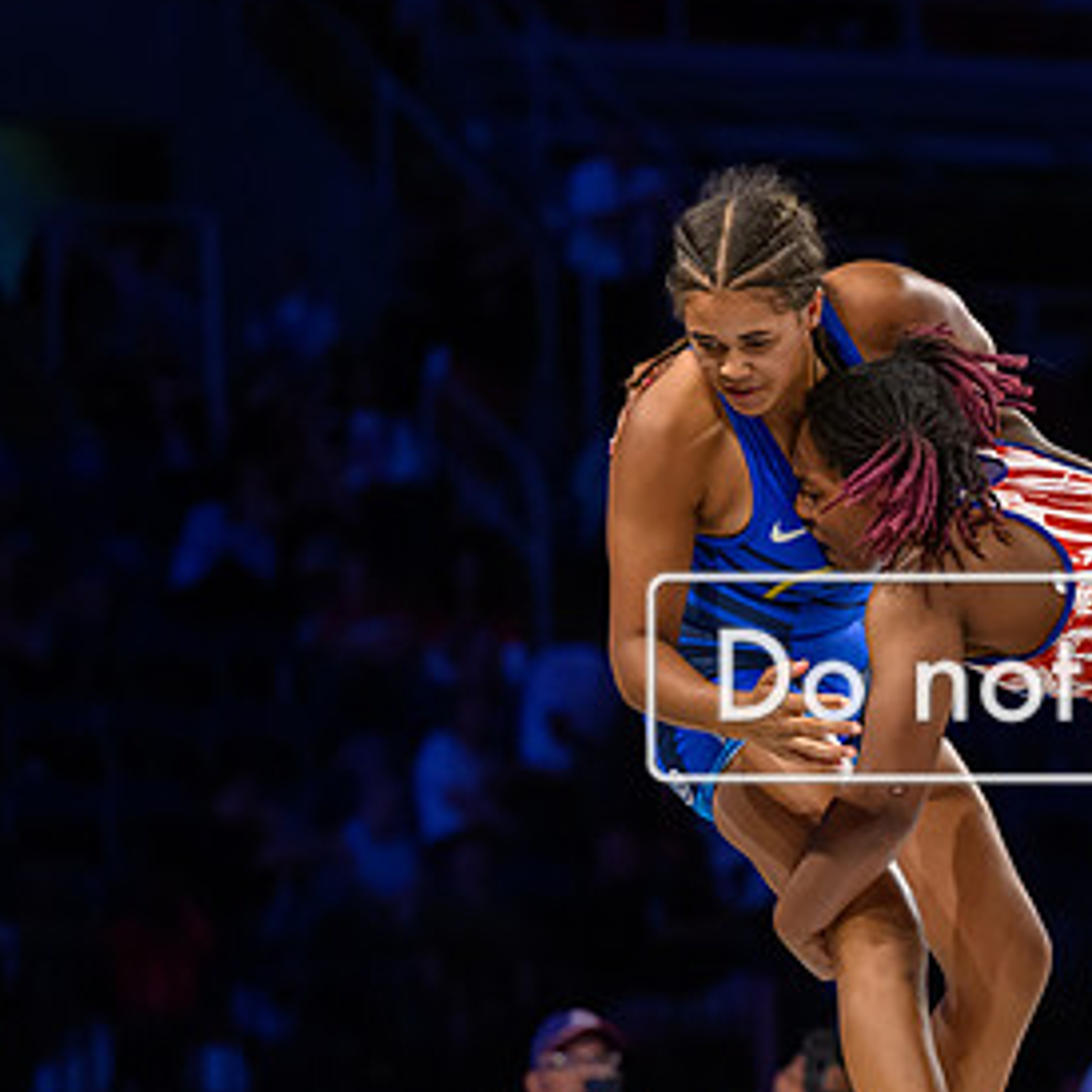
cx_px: 983
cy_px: 846
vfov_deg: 7.1
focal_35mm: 247
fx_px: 8816
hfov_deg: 7.1
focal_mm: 110
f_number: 2.8
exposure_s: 1/800
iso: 4000
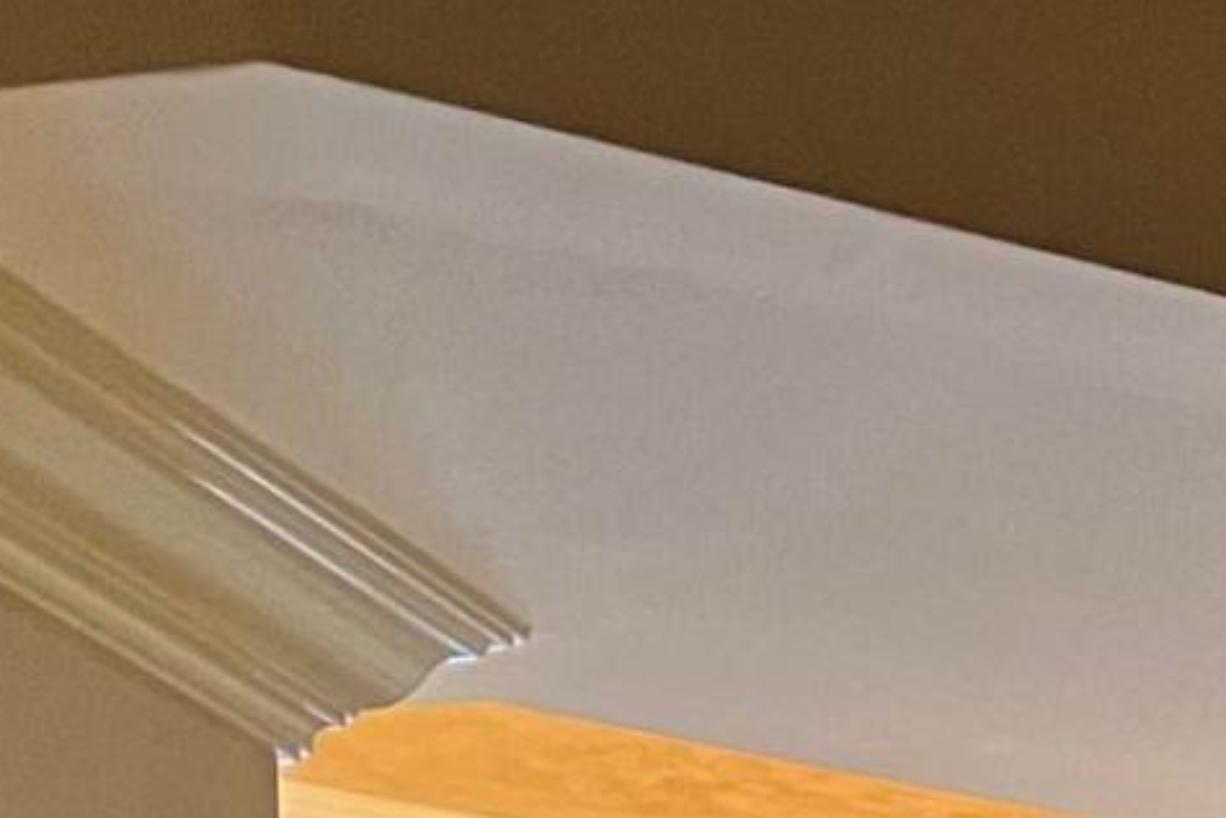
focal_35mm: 164
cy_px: 2782
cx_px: 2377
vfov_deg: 7.1
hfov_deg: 11.4
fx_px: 5586
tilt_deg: -1.7
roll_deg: +0.9
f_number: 1.6
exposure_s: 1/60
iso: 160
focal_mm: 5.1
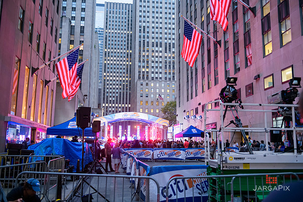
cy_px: 101
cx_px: 152
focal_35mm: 34
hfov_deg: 55.8
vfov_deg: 38.9
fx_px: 286
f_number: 3.2
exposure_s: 1/100
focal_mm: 34
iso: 1600
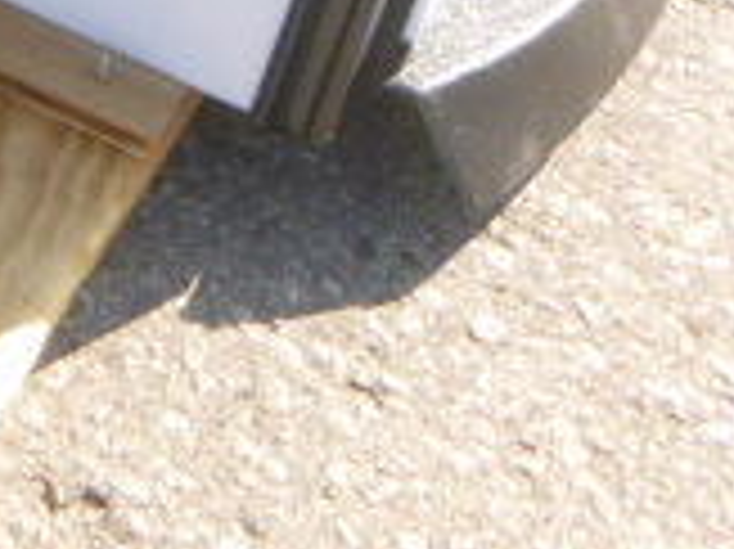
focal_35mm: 98
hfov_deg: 16.2
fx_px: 2076
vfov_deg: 13.6
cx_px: -662
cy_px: -418
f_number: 3.9
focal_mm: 4.5
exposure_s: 1/200
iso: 100
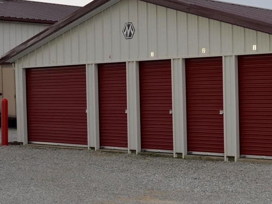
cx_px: 249
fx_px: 589
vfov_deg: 19.6
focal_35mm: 75
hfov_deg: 25.1
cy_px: 94
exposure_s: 1/250
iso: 400
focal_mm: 24
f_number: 7.1
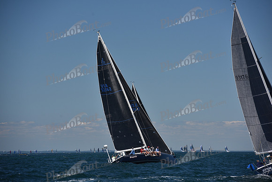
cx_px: 136
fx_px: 1511
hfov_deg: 10.3
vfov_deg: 6.9
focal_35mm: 200
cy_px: 91
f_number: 7.1
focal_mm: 200
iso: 250
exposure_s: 1/800
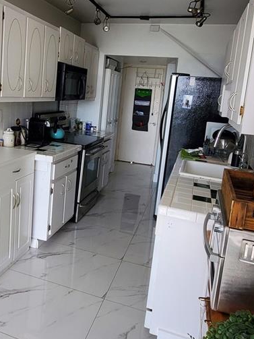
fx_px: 303
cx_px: 80
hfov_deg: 44.6
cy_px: 133
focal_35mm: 31
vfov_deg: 57.8
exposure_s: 1/100
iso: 80
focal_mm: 1.8
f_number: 2.2
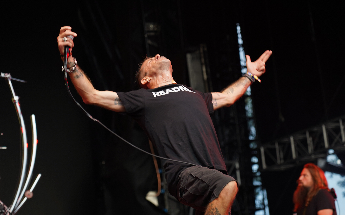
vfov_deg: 12.1
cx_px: 174
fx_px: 1015
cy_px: 112
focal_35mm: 108
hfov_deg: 19.3
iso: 320
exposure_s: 1/125
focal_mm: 105
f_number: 4
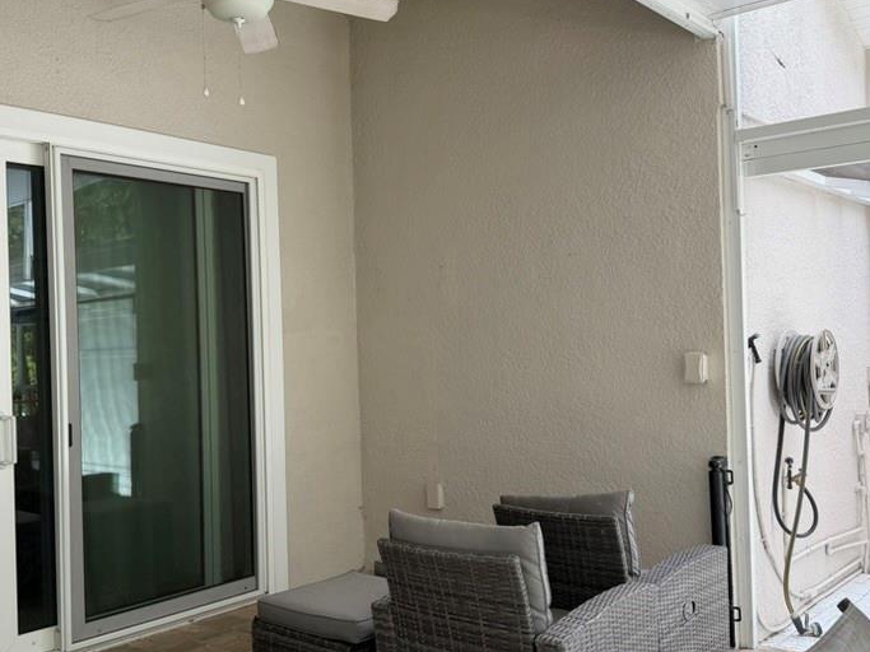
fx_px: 905
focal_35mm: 36
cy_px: 329
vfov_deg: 39.6
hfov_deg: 51.3
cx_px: 387
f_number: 1.78
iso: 80
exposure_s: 1/416
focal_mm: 6.76
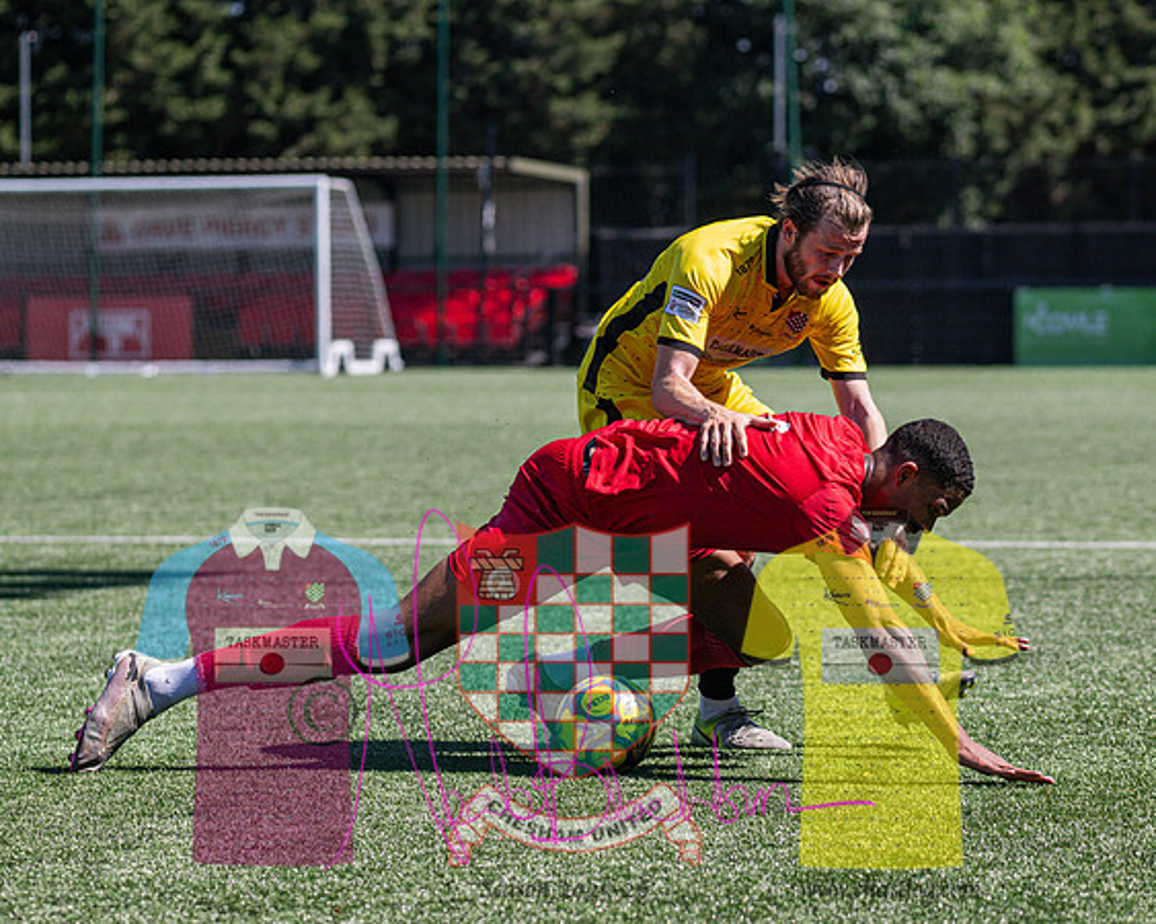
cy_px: 435
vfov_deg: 8.6
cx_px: 700
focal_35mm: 179
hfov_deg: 10.8
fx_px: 6134
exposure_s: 1/3200
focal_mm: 120
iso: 320
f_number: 4
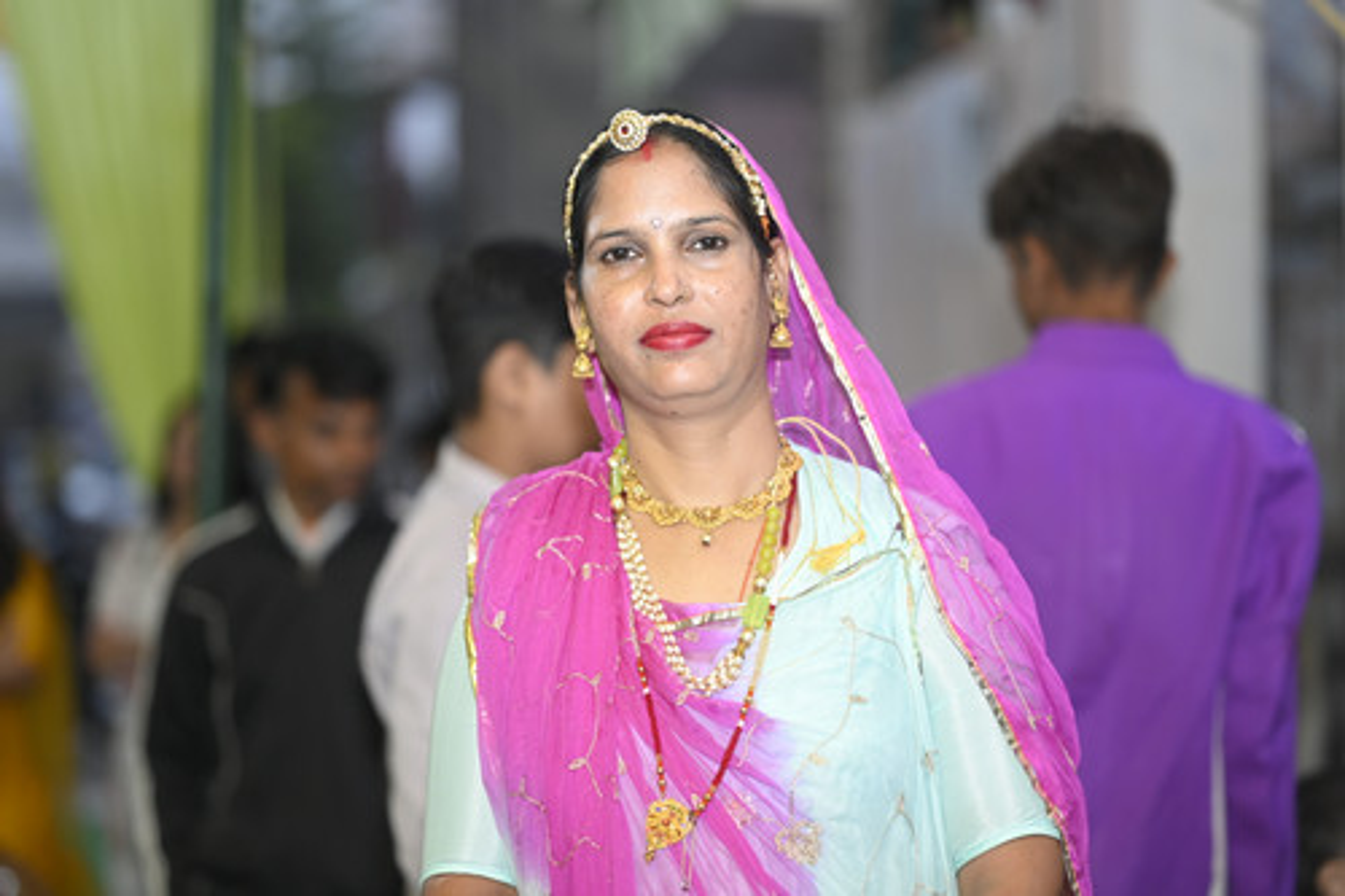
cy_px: 448
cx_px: 672
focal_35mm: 85
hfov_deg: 23.9
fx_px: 3174
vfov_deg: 16.1
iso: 250
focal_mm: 85
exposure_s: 1/200
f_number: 1.8
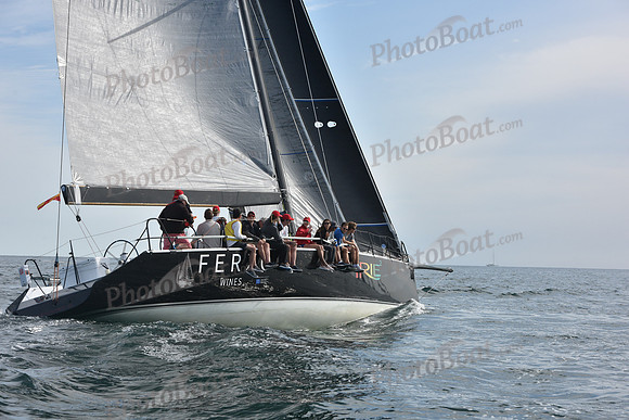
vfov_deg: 19.5
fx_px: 1223
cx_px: 314
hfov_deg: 28.8
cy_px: 210
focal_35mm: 70
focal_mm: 70
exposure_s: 1/1000
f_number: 9
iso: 320
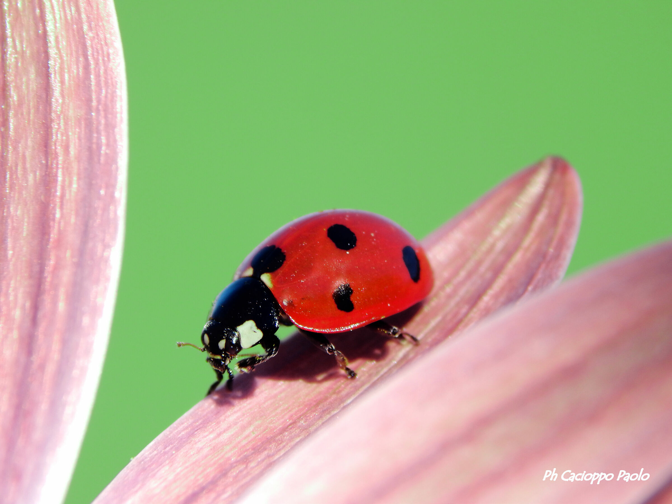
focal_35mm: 209
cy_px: 252
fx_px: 4057
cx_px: 336
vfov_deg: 7.1
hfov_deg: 9.5
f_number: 5.4
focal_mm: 37.1
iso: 125
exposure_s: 1/320
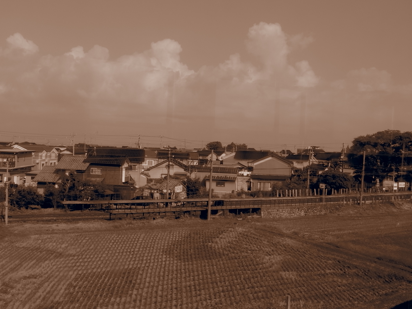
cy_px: 152
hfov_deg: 43.9
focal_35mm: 43
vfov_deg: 33.6
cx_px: 208
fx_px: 512
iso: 100
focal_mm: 7.5
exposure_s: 1/1000
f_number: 5
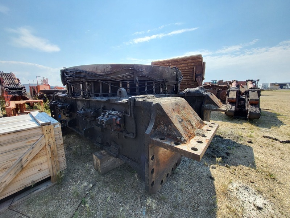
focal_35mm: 13
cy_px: 109
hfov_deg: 106.2
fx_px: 109
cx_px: 145
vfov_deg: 89.9
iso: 32
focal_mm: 1.74
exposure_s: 1/418
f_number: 2.2
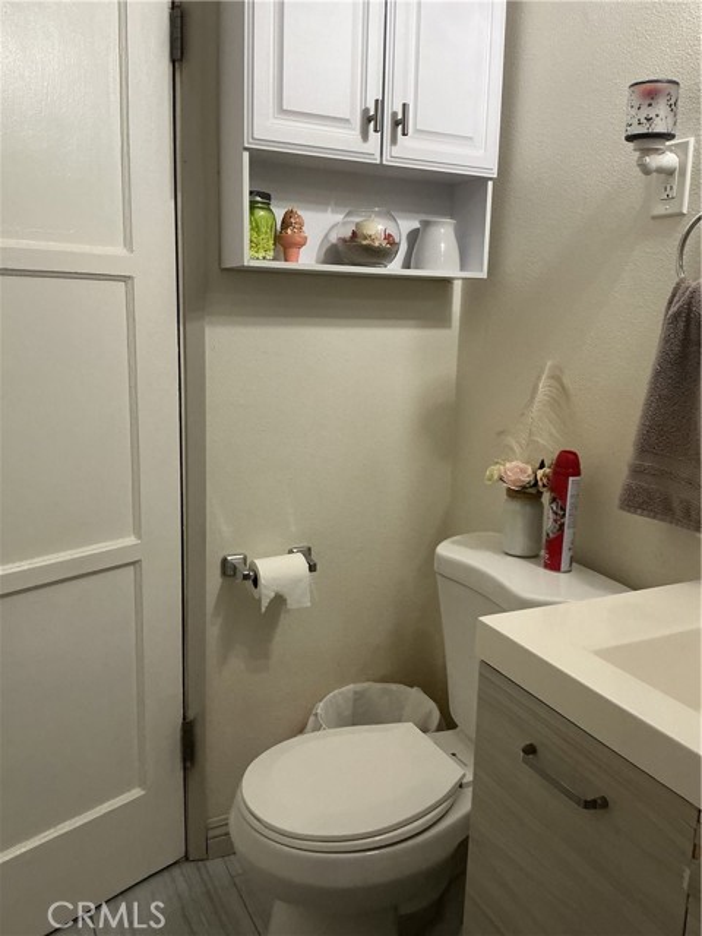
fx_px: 784
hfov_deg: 48.2
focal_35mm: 29
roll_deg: -1.4
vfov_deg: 61.7
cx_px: 351
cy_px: 468
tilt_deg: -11.3
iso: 125
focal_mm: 3
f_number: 1.8
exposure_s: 1/60
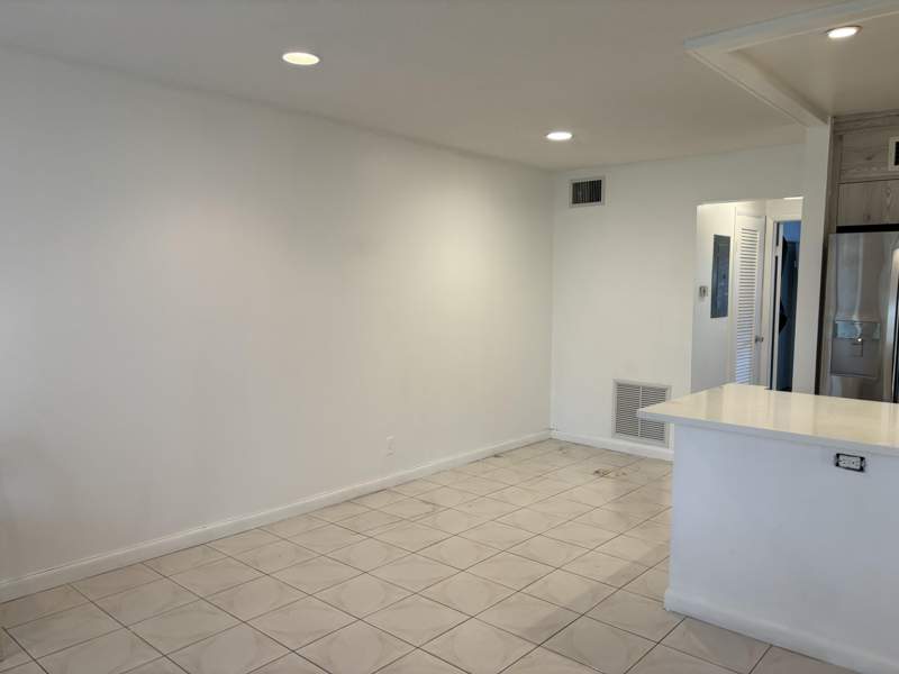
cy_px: 337
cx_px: 450
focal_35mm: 26
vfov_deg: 53.1
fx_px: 675
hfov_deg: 67.3
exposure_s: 1/120
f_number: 1.6
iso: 80
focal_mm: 5.96
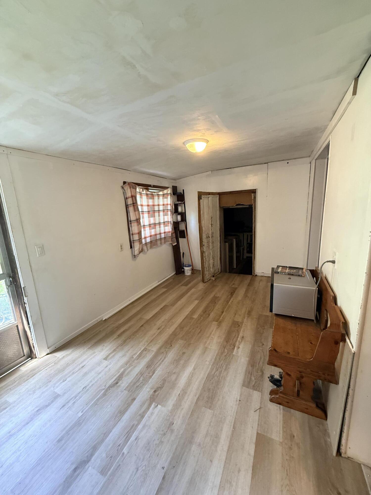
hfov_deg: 85.7
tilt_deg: -11.3
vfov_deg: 102.1
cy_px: 248
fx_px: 200
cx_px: 186
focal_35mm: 14
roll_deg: +3.2
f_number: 2.2
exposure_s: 1/60
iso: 400
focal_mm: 2.22
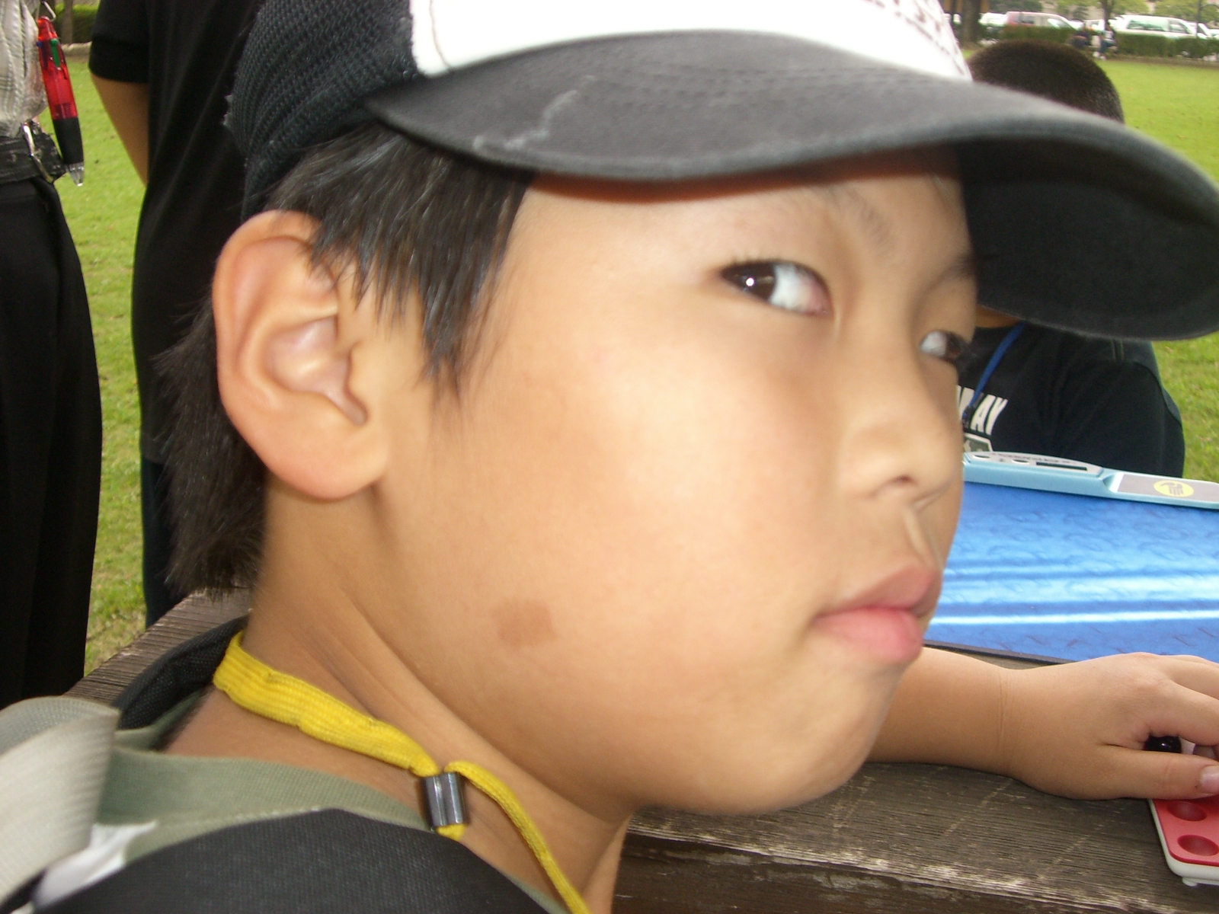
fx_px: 1655
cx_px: 610
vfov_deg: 30.9
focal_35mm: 47
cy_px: 457
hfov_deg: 40.4
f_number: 3
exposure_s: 1/125
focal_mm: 7.6
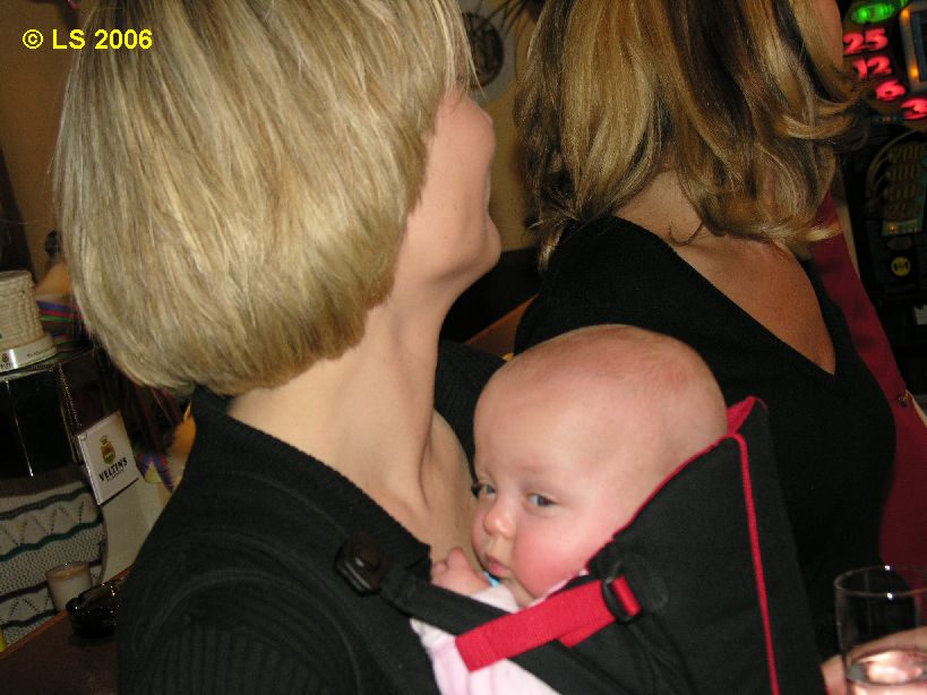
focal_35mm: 71
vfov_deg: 20.7
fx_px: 1901
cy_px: 348
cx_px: 464
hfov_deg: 27.4
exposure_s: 1/60.1
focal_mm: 18
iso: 100
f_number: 3.3
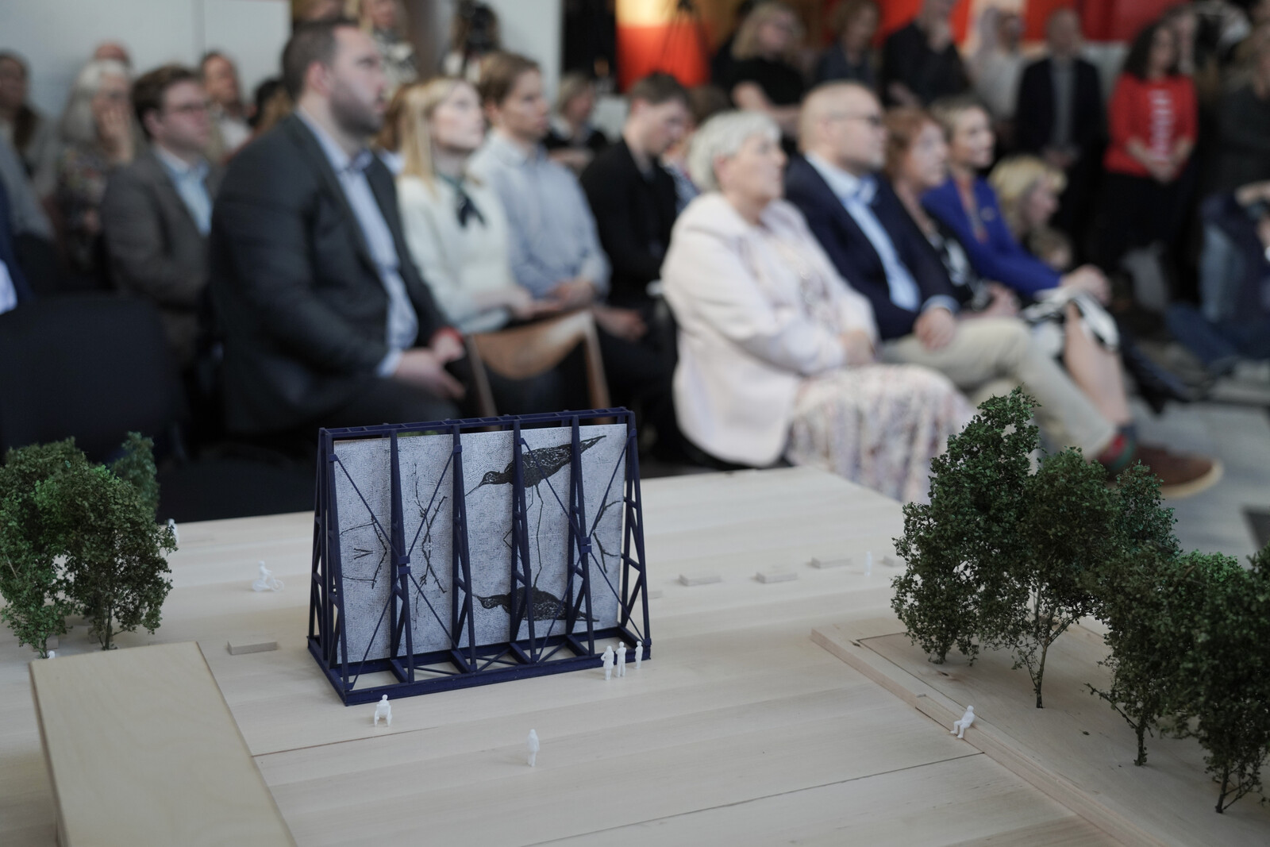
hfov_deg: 48.5
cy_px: 424
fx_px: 1411
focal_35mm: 40
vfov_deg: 33.4
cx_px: 635
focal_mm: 40
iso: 640
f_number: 4
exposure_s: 1/250
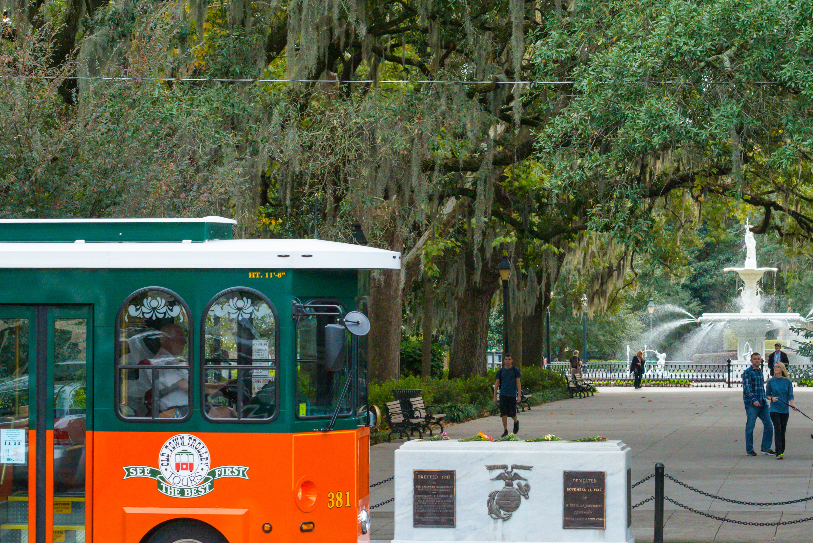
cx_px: 277
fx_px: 2982
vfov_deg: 10.4
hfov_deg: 15.5
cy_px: 226
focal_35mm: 132
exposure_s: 1/200
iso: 1600
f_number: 9
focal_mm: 70
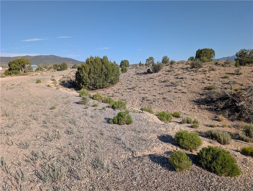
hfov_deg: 71.5
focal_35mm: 24
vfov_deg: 56.9
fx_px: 176
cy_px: 96
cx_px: 126
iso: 22
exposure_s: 1/1005
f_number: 1.68
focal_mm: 6.9
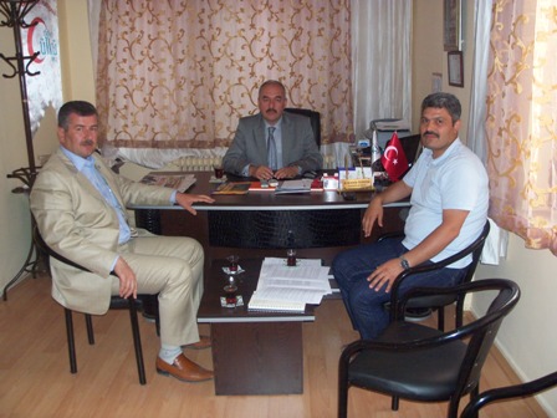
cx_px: 278
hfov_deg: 52.6
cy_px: 209
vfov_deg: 40.7
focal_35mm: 35
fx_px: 563
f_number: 3
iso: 200
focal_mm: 6.3
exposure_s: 1/30
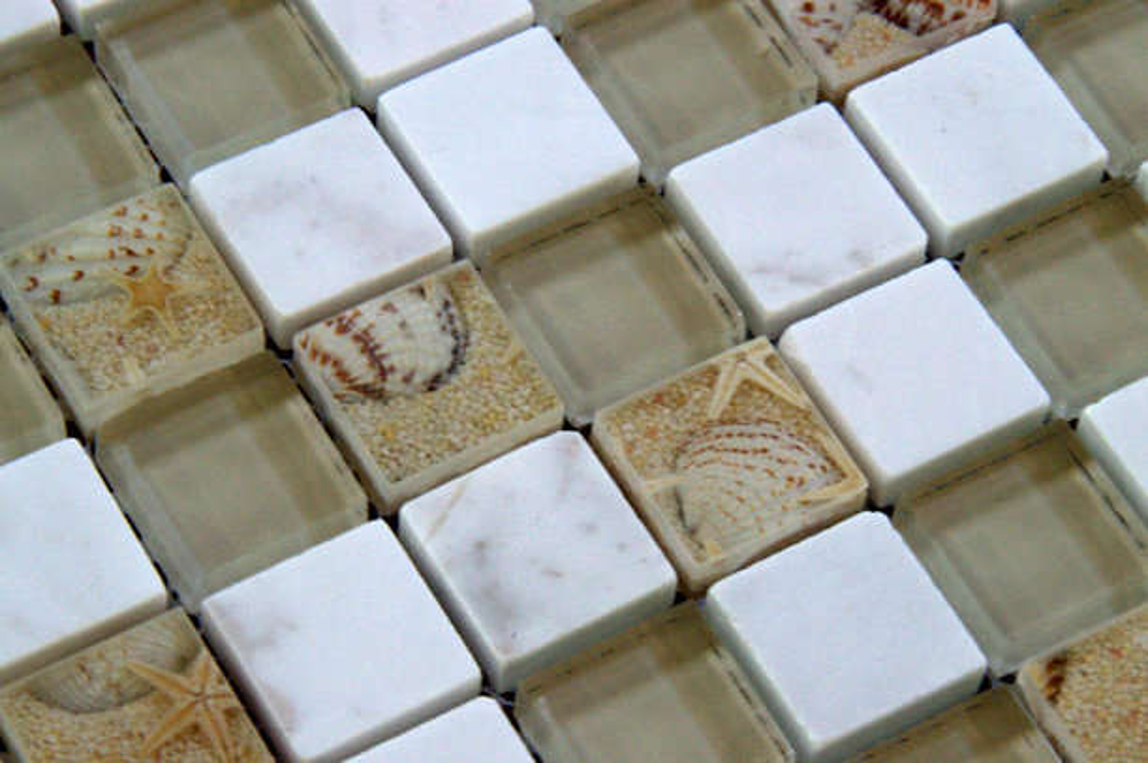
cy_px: 382
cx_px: 574
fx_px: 5734
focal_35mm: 180
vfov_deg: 7.6
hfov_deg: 11.4
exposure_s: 1/15
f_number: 36
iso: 6400
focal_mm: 120
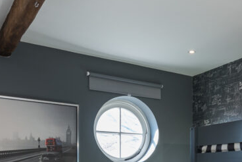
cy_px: 176
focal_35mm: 48
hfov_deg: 40.0
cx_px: 180
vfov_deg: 26.1
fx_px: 323
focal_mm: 17
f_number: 7.1
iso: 200
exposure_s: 1/15
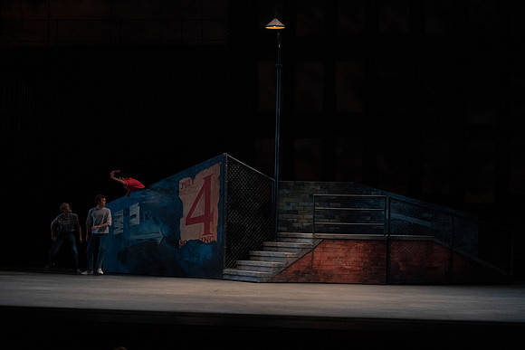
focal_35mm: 97
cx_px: 262
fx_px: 1415
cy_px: 175
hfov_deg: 21.0
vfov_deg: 14.1
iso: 3200
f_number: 4.5
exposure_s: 1/400
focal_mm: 97
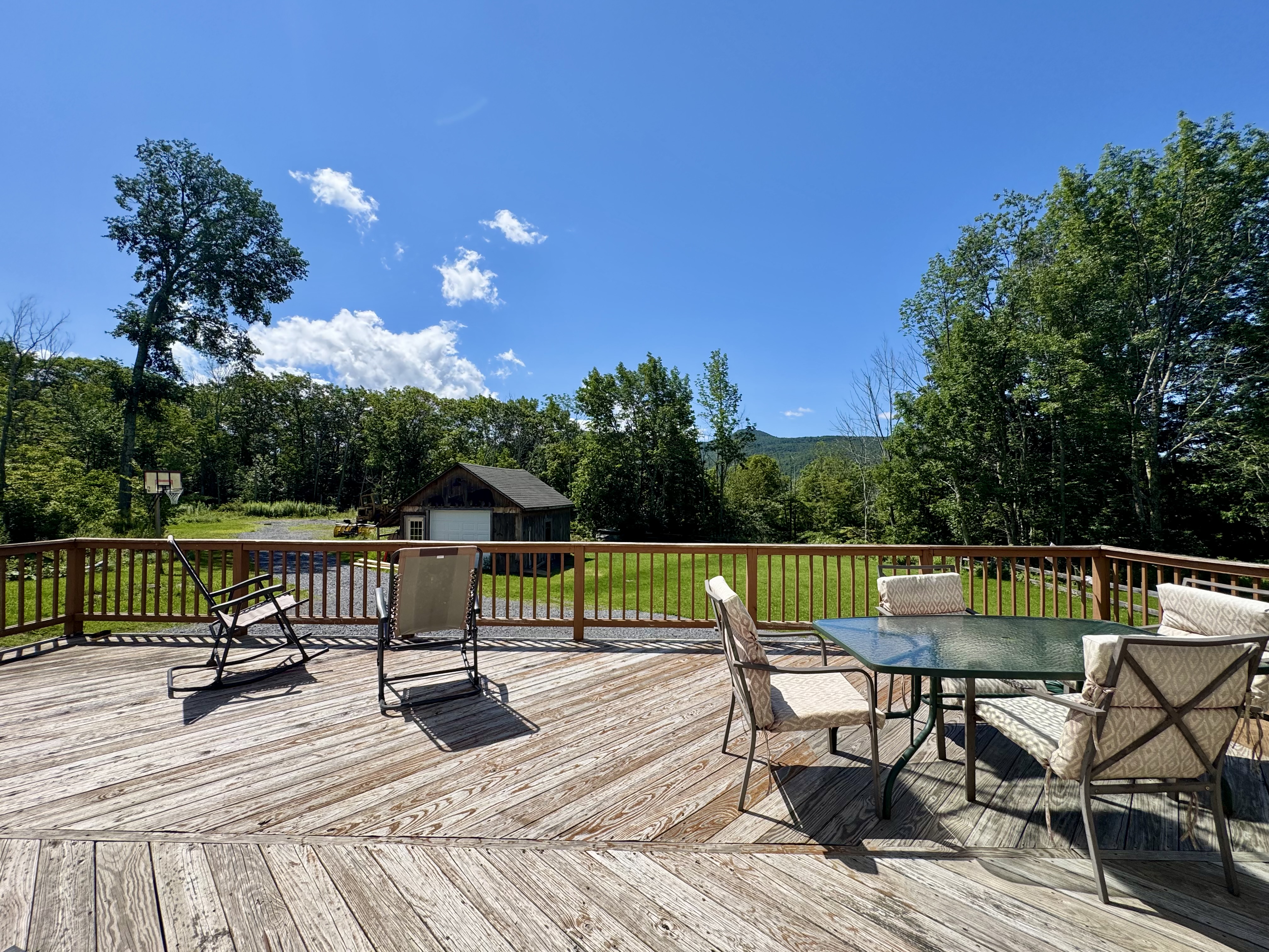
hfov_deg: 102.1
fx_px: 513
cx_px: 634
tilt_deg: +1.5
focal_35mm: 14
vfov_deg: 85.7
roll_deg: -0.1
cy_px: 476
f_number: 2.2
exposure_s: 1/2083
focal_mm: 2.22
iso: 50
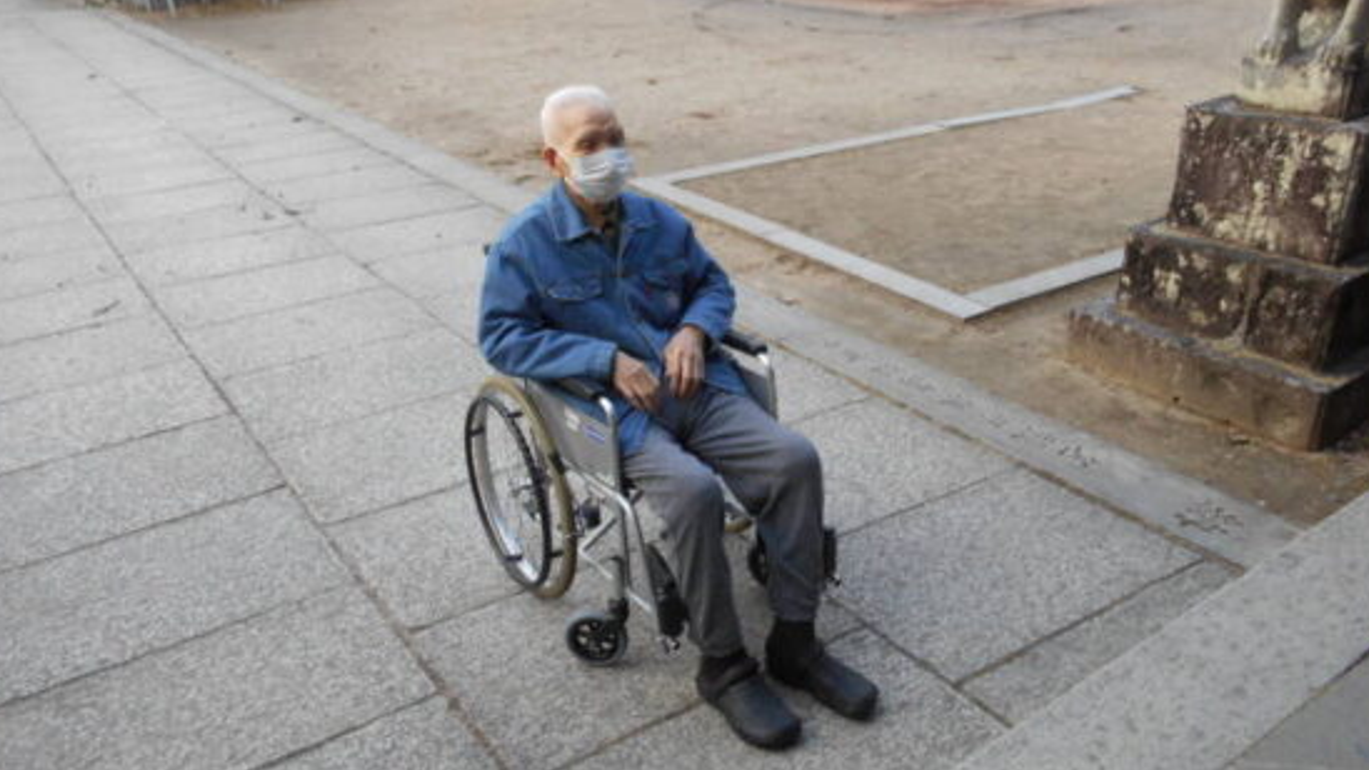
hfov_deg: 62.6
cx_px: 675
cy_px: 380
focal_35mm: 31
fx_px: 1125
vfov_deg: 37.8
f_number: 3.2
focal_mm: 4.6
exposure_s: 1/80
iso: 80
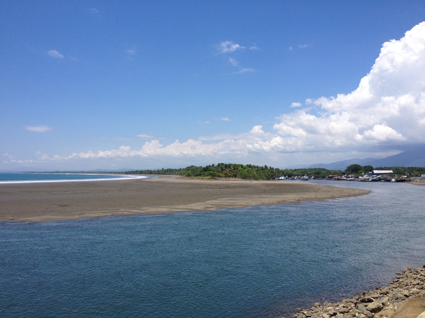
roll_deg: -0.2
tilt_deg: -1.0
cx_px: 212
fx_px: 430
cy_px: 159
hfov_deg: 52.6
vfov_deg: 40.7
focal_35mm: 35
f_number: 2.4
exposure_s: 1/2632
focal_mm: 4.28
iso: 50
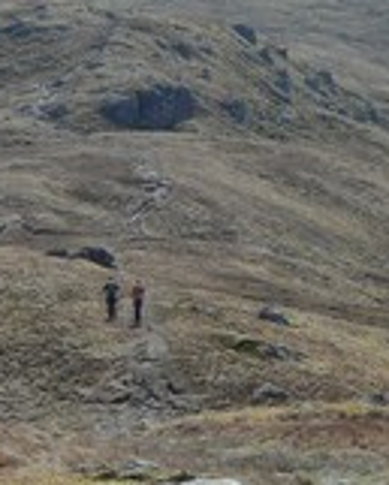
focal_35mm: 171
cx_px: 57
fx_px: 2459
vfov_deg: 11.3
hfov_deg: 9.0
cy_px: 220
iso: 80
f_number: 4.5
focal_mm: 7.8
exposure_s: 1/750
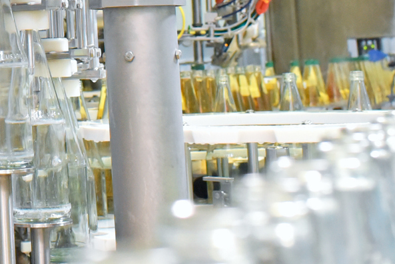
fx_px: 1372
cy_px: -103
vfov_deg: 10.7
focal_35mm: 125
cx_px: -133
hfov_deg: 15.5
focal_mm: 35
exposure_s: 1/100
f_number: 5.6
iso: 3200
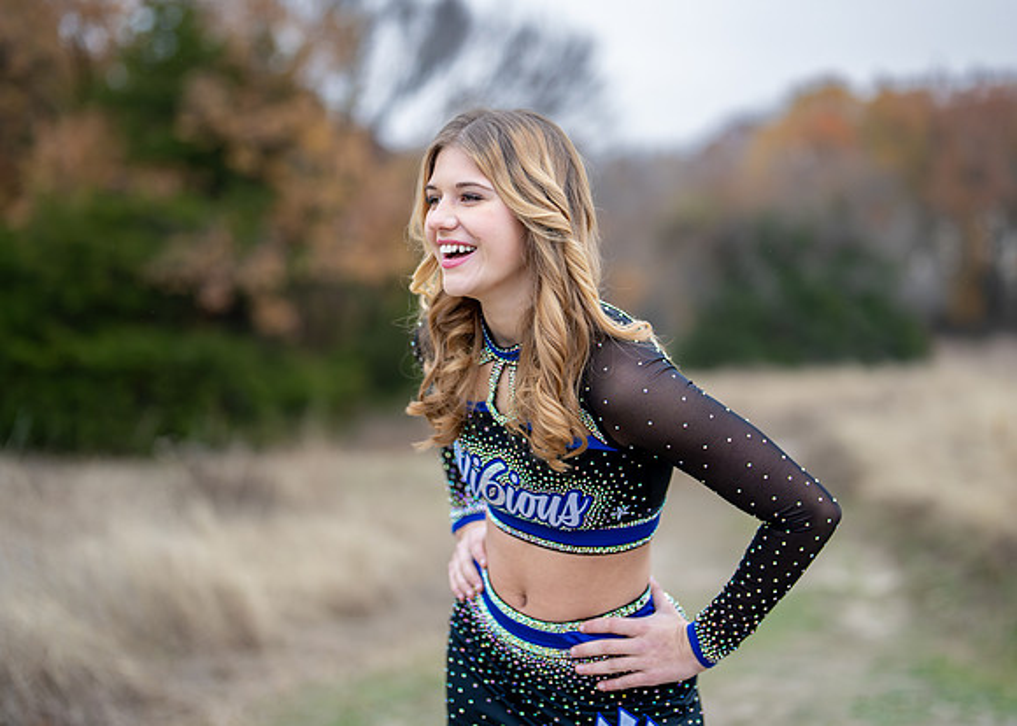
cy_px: 299
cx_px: 522
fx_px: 1823
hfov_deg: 31.2
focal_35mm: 63
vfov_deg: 22.5
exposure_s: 1/1000
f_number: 1.2
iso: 400
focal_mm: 50
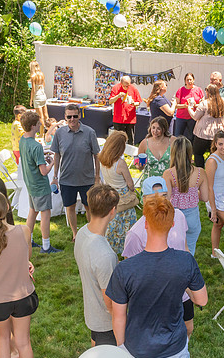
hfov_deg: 22.7
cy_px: 186
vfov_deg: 35.7
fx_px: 556
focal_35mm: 57
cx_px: 149
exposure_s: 1/1000
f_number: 4
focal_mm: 23
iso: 640
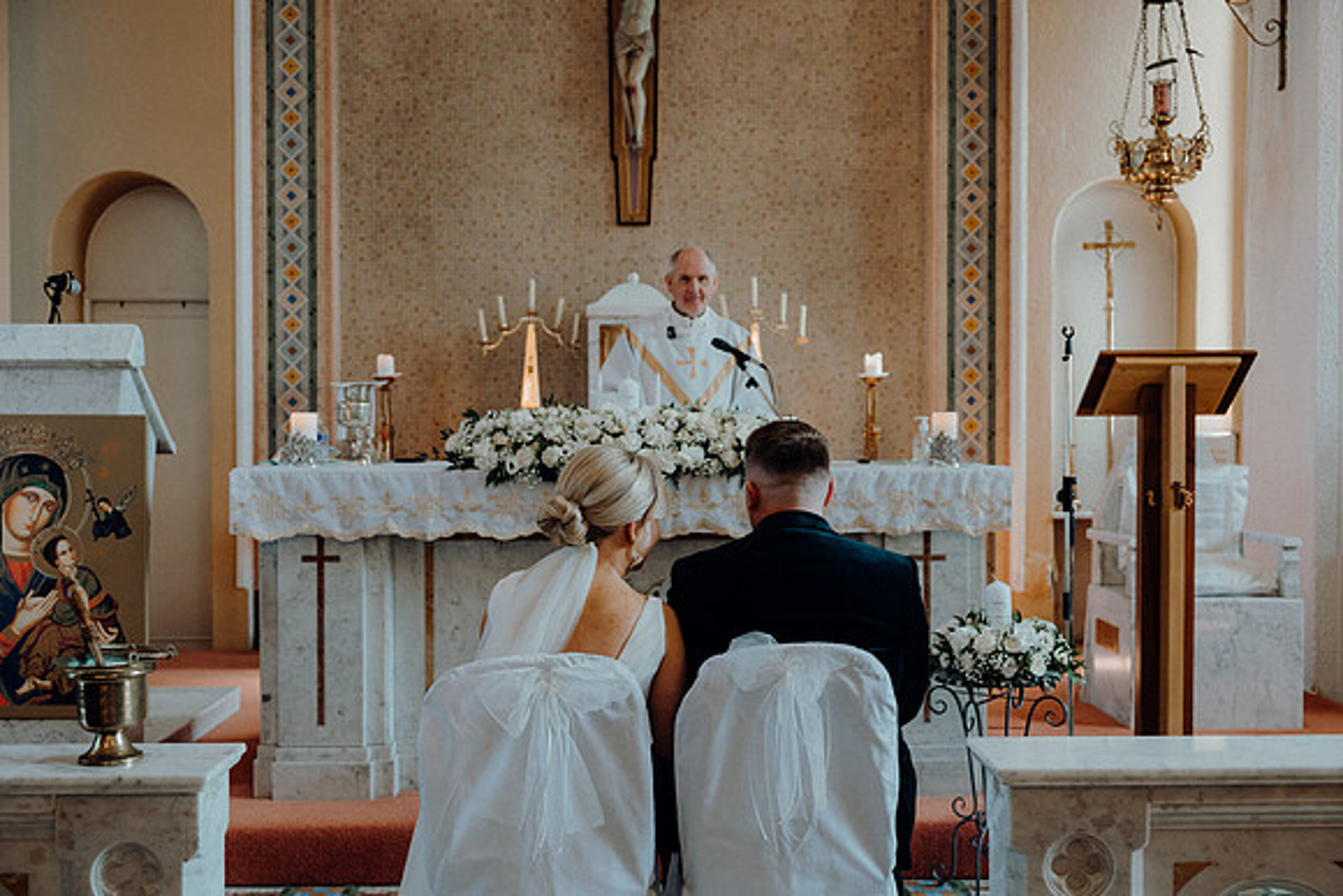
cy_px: 448
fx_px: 1344
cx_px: 672
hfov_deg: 53.1
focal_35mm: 36
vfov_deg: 36.9
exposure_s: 1/200
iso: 1600
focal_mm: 36
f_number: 3.5
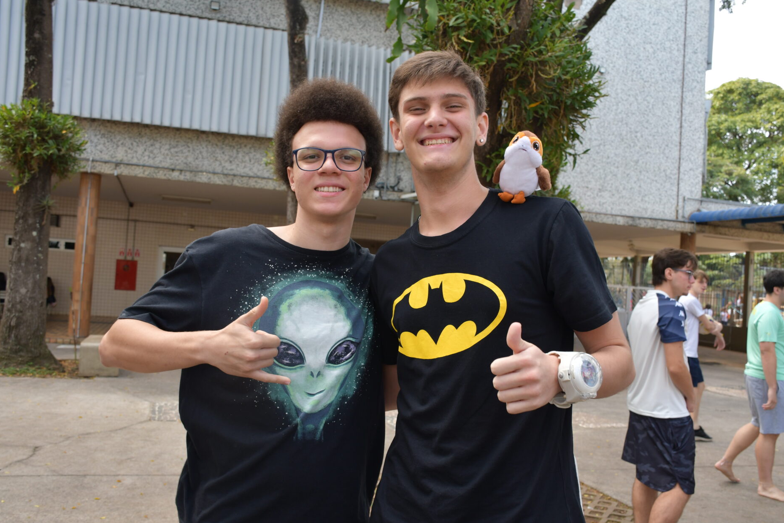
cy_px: 260
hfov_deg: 60.3
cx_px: 397
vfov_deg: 42.3
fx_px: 675
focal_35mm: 31
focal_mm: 20
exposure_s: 1/250
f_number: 5.6
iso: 280
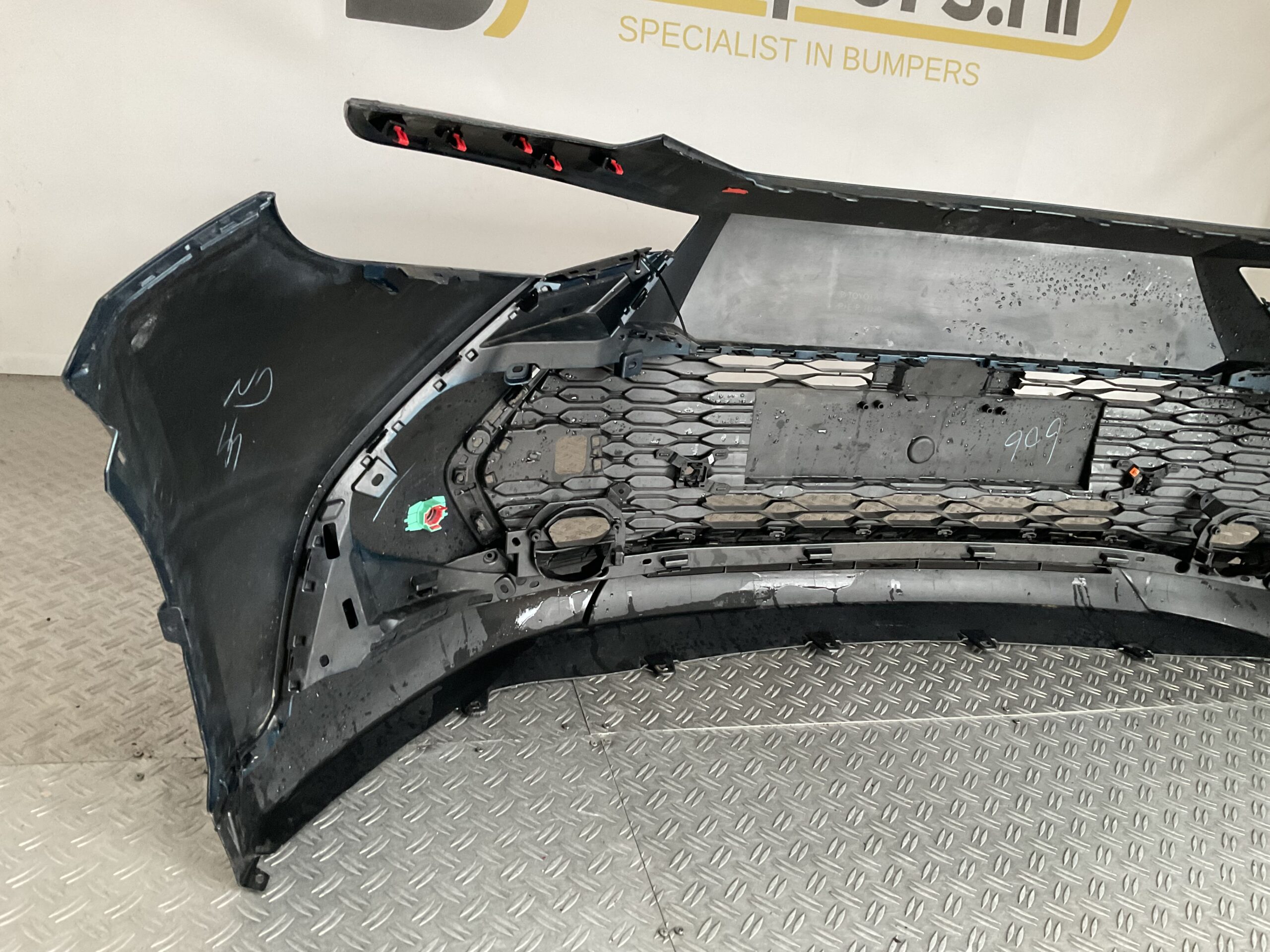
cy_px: 476
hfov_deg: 61.7
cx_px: 635
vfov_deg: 48.2
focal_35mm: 29
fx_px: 1064
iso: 250
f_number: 1.8
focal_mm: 3
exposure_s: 1/50
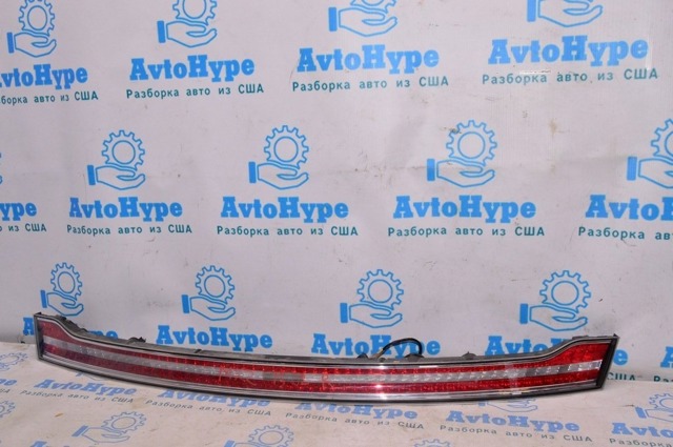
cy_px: 224
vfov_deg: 38.3
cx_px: 336
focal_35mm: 34
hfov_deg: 55.2
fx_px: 644
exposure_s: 1/200
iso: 1600
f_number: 8
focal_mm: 23
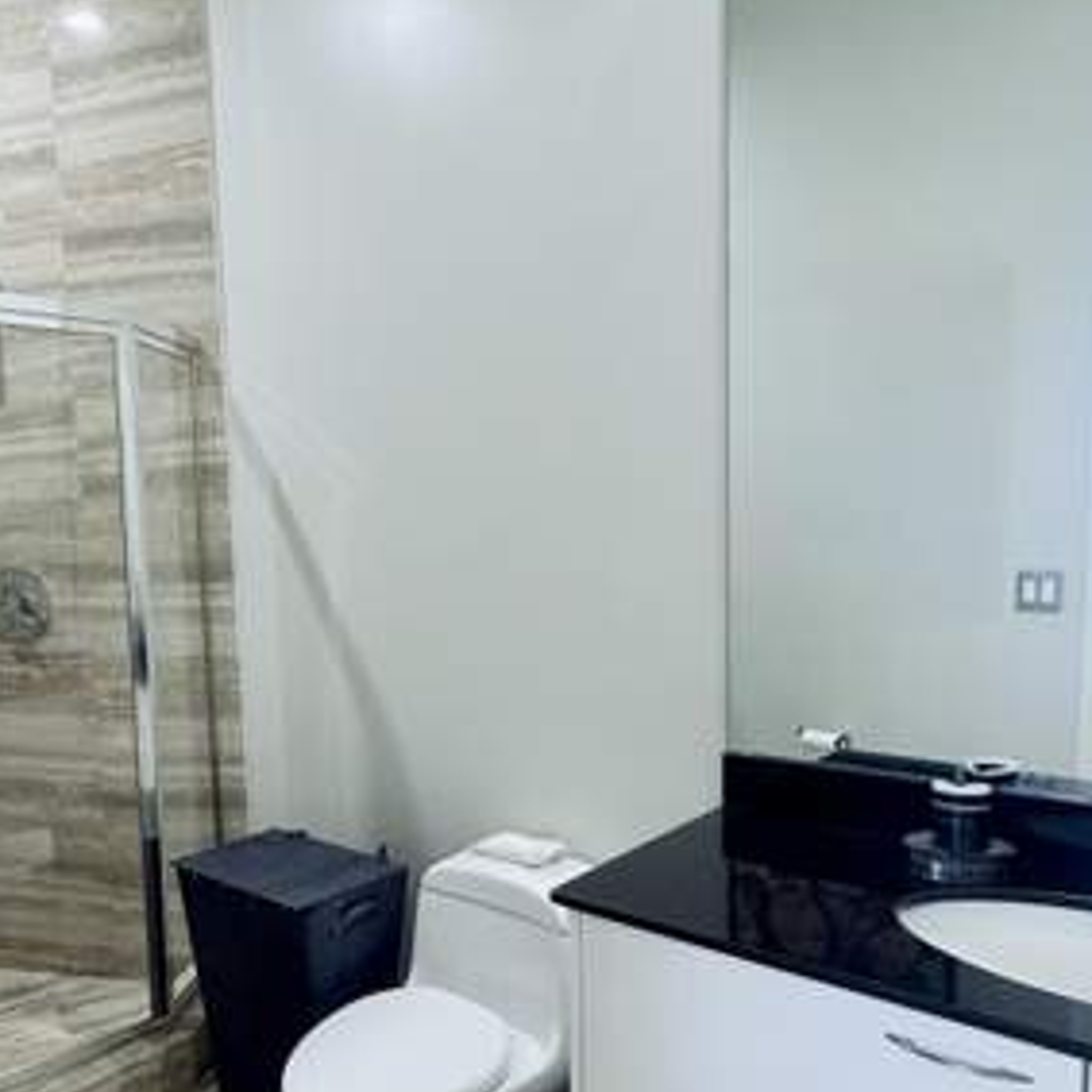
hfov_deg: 55.5
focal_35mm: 28
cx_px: 324
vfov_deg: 57.0
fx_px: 999
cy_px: 633
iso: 200
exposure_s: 1/60
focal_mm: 2.22
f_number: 2.2
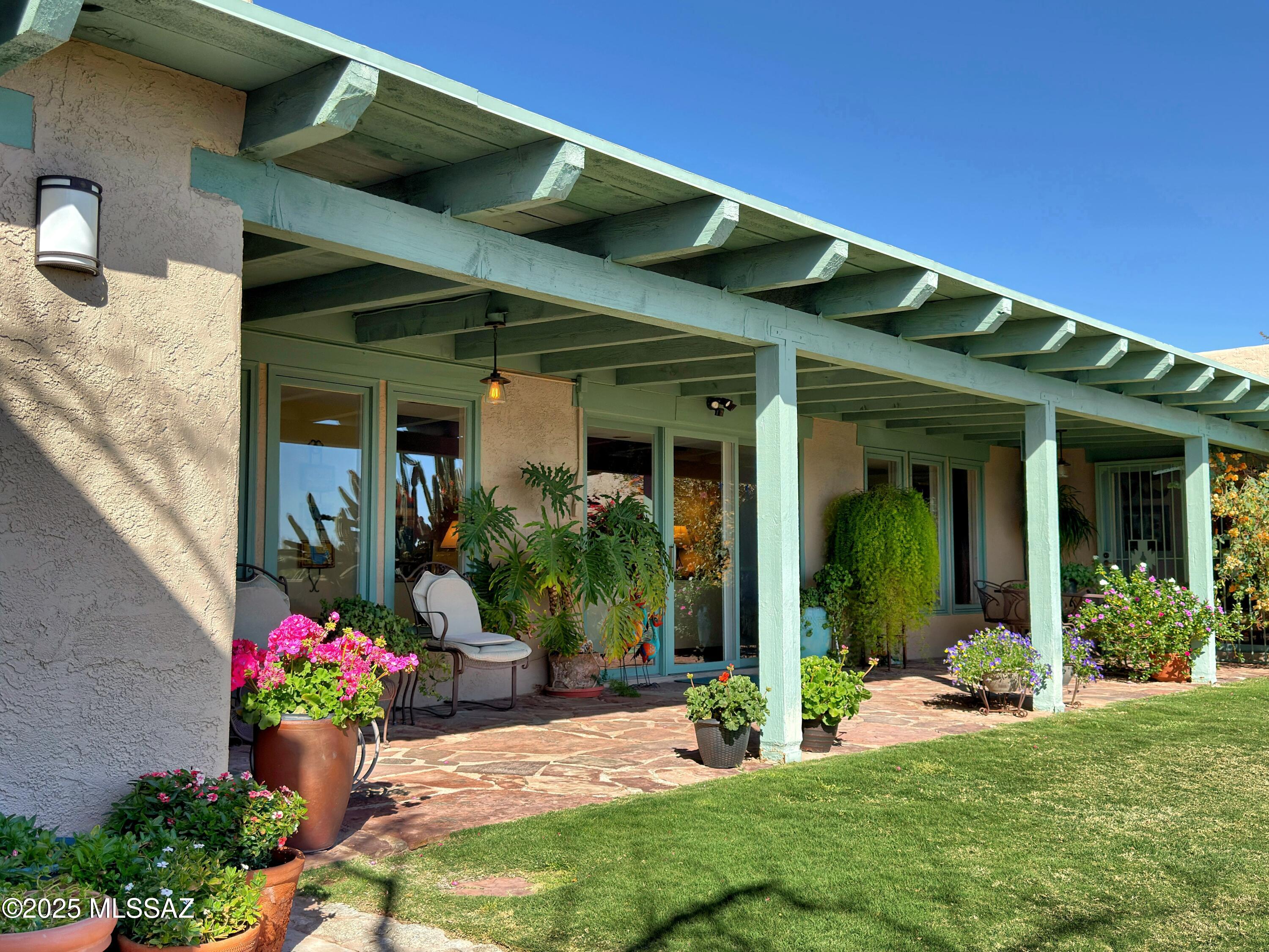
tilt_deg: +4.8
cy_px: 476
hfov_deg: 52.6
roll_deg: +0.2
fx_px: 1283
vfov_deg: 40.7
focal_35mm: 35
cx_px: 634
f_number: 1.78
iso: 64
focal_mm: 6.76
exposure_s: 1/2415
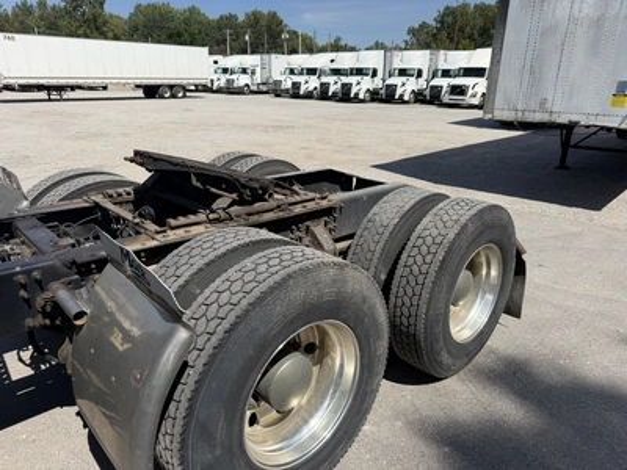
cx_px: 314
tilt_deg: -18.7
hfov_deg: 71.6
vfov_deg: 56.8
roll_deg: -2.0
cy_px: 235
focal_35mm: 24
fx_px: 435
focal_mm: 6.76
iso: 80
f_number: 1.78
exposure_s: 1/6173
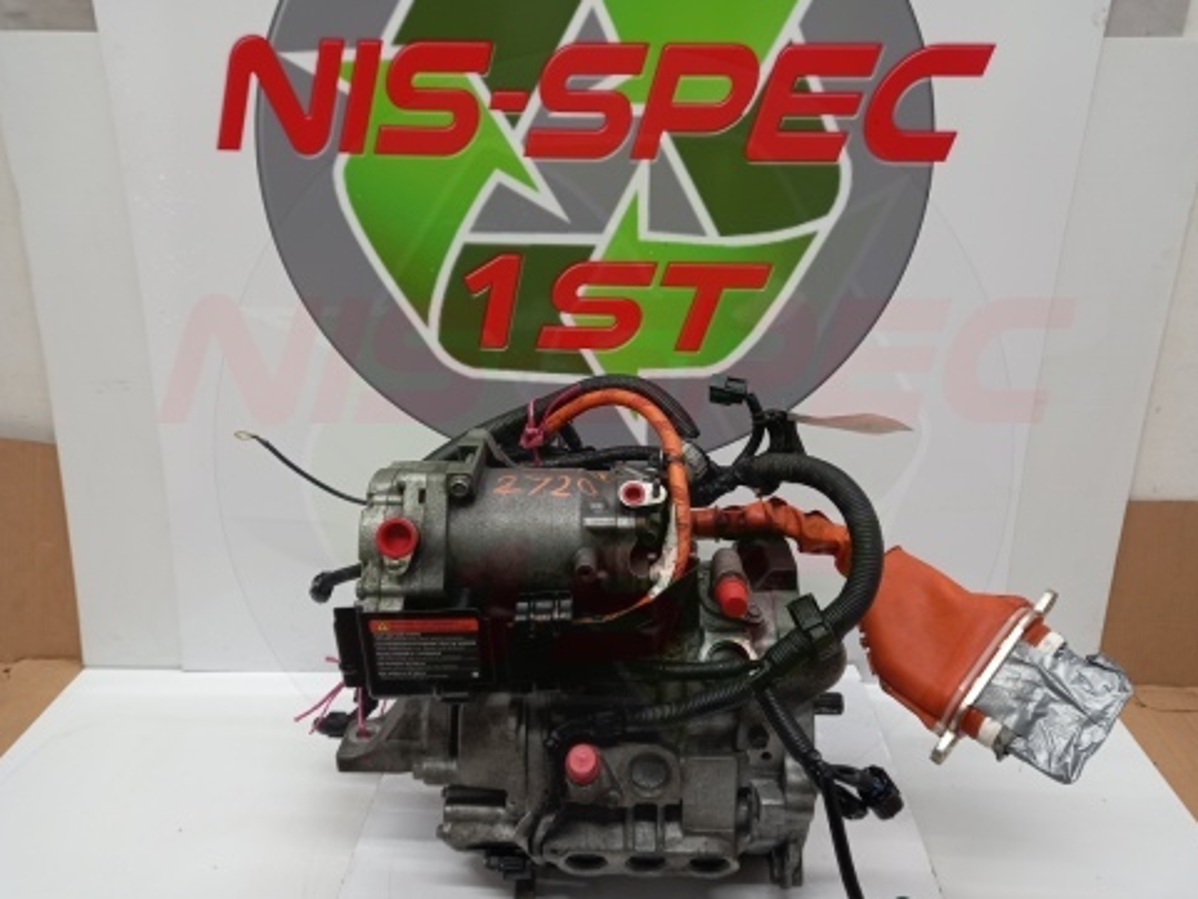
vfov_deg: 53.1
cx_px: 618
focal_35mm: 26
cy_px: 442
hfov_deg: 67.3
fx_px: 900
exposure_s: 1/50
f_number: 2
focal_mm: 4.6
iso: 125
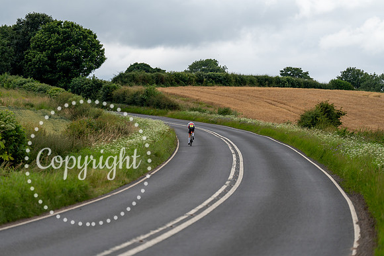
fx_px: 1760
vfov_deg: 8.3
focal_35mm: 165
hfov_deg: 12.4
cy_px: 128
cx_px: 192
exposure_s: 1/800
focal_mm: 165
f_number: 3.2
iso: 500
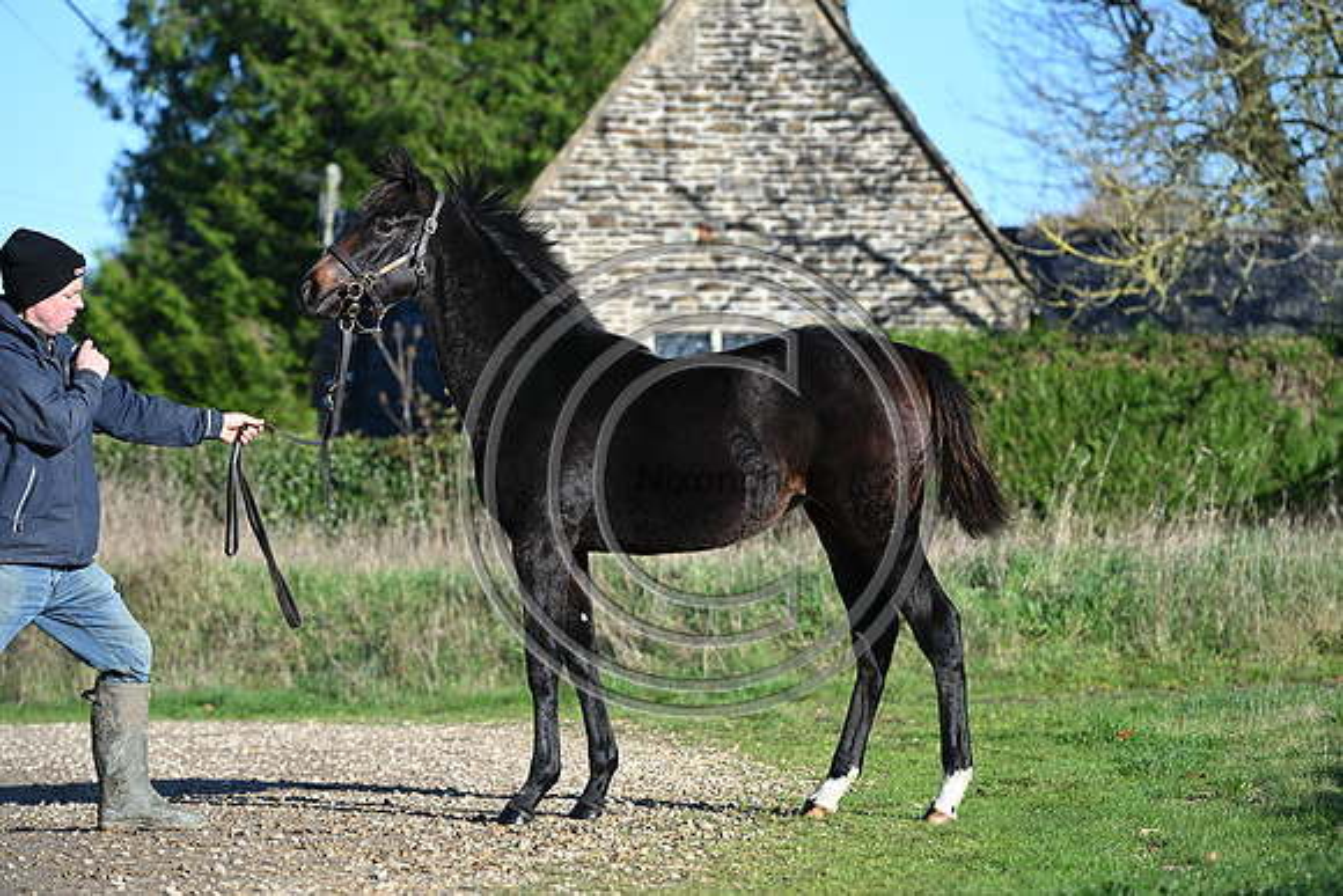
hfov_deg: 15.2
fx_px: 5037
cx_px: 672
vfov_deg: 10.2
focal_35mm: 135
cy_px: 448
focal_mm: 135
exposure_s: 1/1250
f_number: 4.5
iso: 280
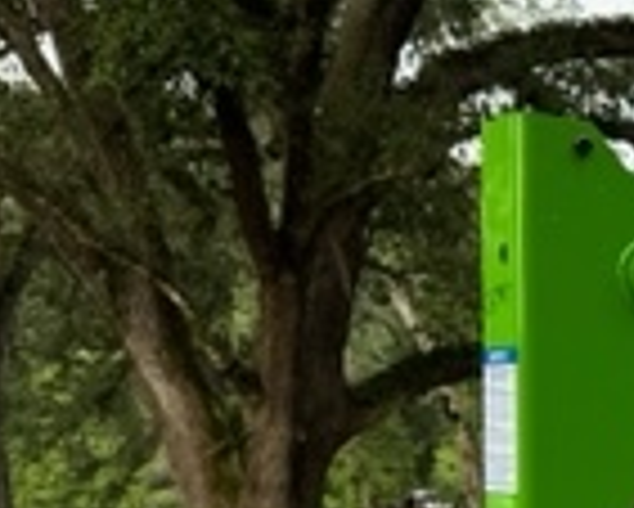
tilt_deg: -5.0
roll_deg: -0.4
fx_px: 1990
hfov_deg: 15.0
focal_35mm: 106
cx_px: 1246
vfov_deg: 13.8
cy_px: 710
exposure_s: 1/121
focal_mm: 6.86
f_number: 1.78
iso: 100
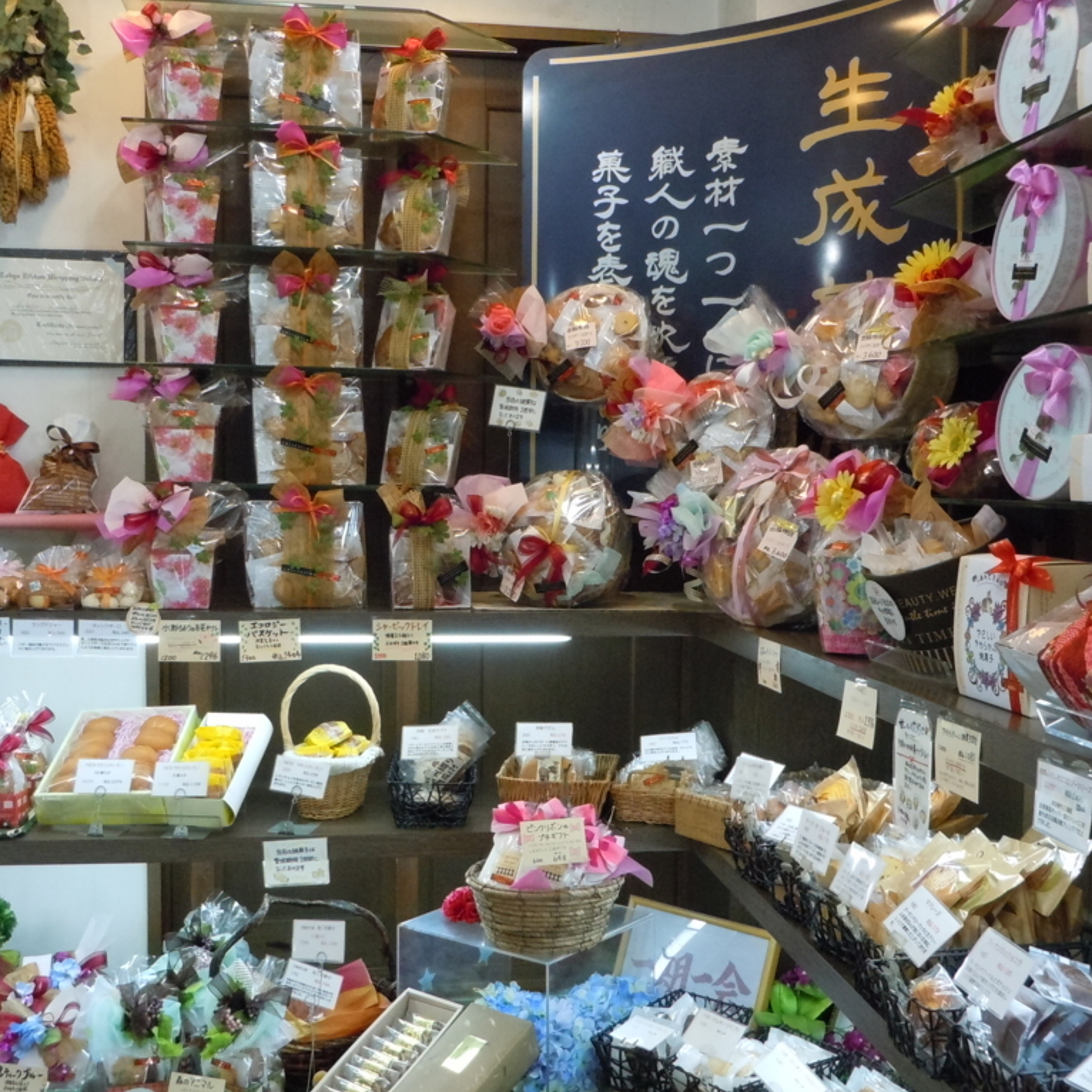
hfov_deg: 42.8
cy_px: 546
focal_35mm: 39
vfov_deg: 42.8
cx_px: 532
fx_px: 1392
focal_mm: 5.9
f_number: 4
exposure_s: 1/125
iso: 500
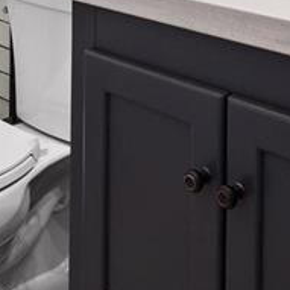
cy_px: -147
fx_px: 692
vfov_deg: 20.3
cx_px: 87
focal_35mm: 73
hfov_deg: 23.5
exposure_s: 1/5
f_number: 7.1
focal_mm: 8
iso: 400
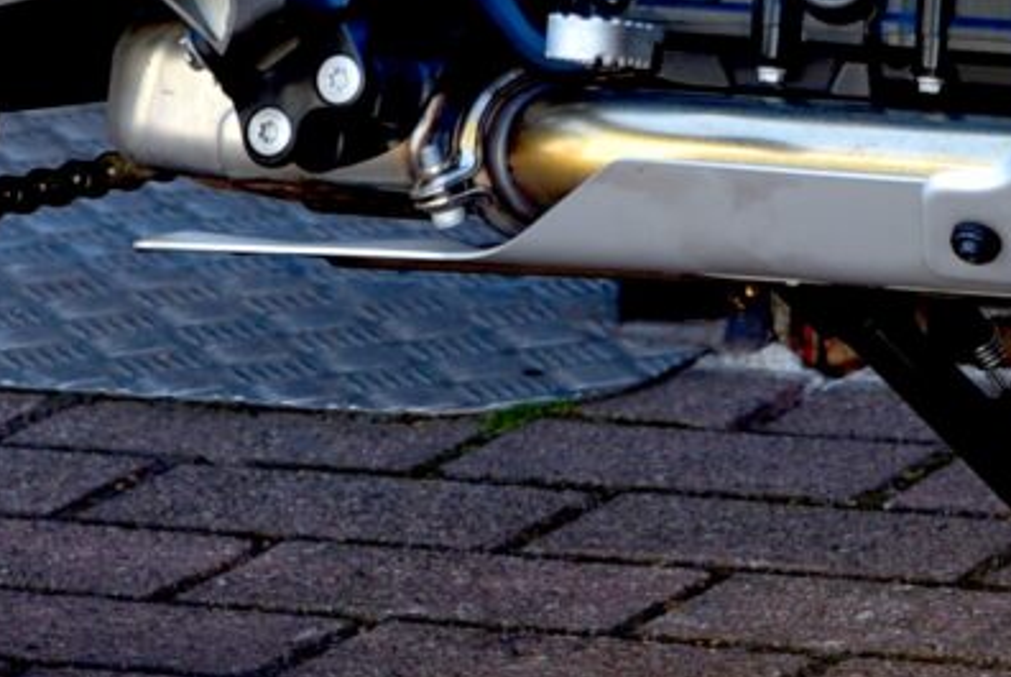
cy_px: -801
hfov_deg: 4.5
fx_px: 12707
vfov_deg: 3.0
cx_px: 1277
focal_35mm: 452
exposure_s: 1/60
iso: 100
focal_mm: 70
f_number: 4
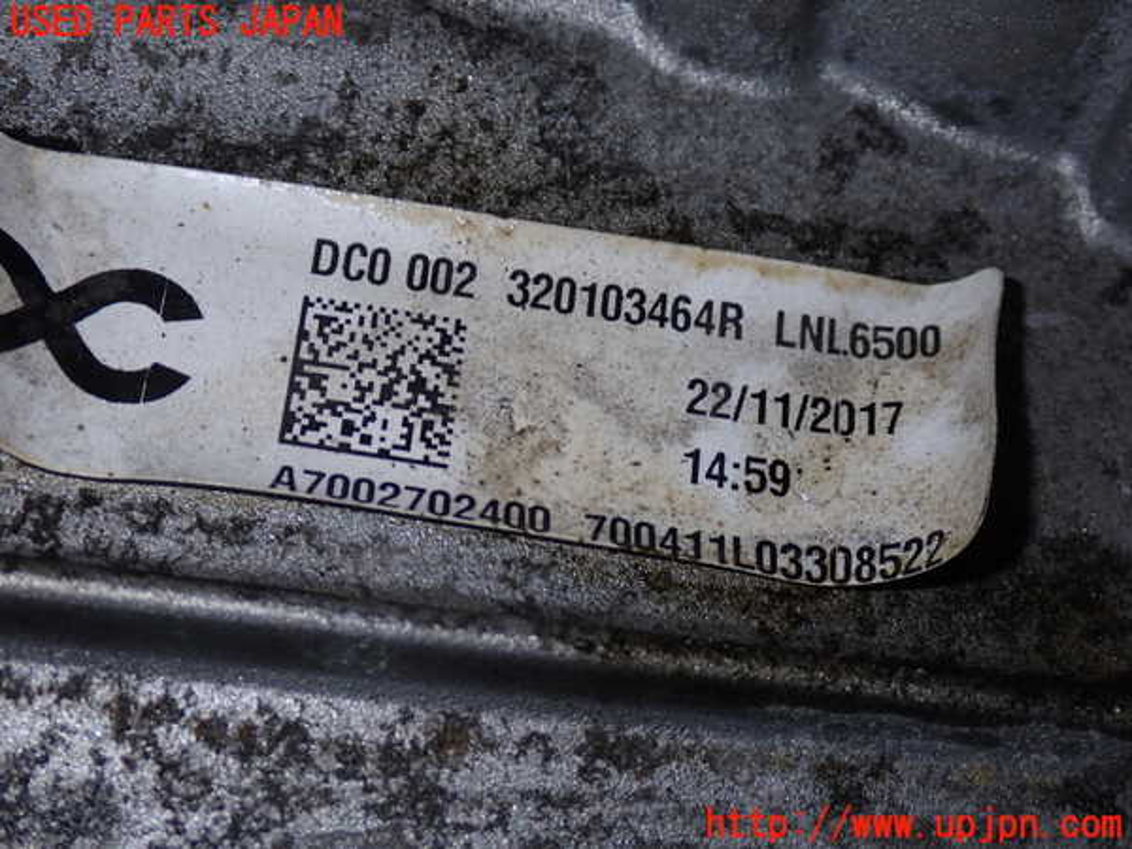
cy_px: 424
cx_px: 566
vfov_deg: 25.2
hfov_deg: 33.2
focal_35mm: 58
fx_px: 1897
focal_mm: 10.35
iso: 200
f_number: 10
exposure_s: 1/60
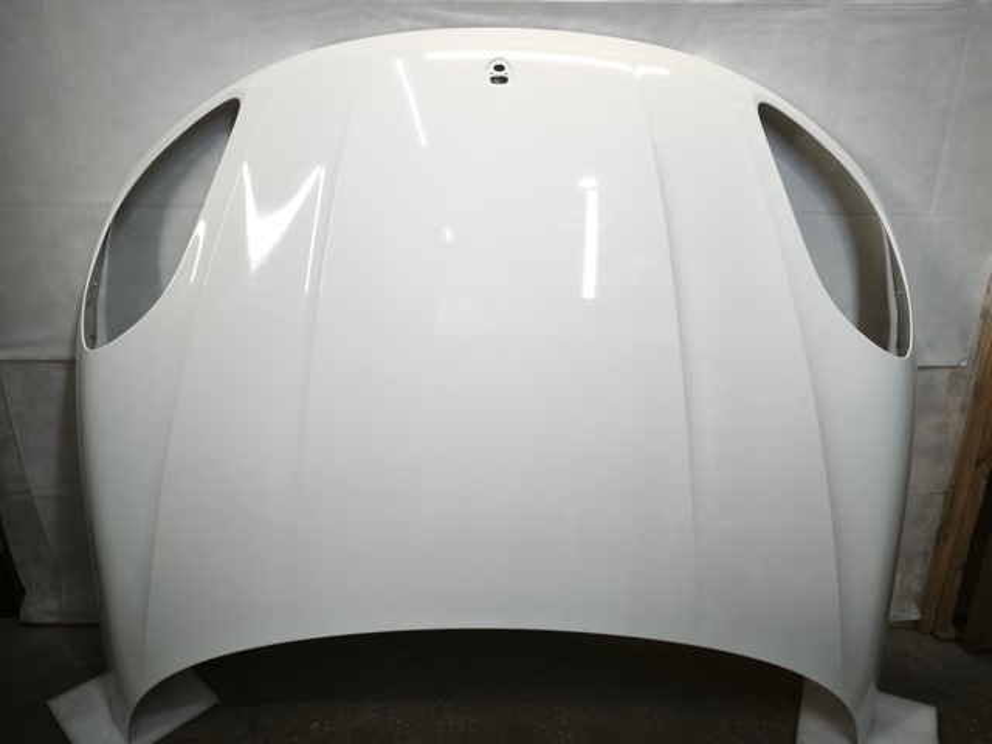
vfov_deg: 58.9
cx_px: 496
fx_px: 659
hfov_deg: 73.9
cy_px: 372
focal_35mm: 23
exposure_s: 1/99.9
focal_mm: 6.45
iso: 80
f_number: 1.62
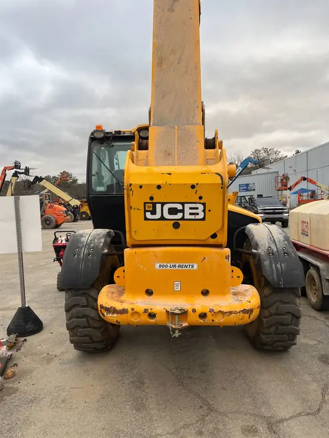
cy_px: 219
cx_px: 164
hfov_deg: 53.1
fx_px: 329
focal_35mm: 26
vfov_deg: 67.3
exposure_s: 1/126
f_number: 1.6
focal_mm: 5.1
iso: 32
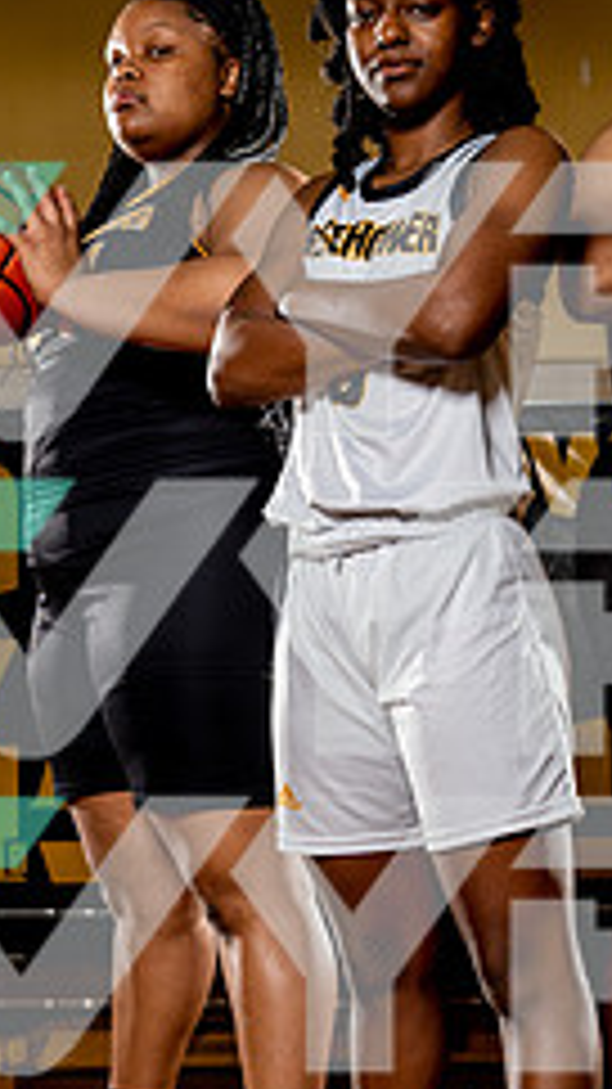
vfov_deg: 29.3
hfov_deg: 16.7
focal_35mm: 72
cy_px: 621
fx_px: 2079
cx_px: 468
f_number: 6.3
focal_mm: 37
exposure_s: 1/250
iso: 320
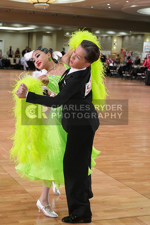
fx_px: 437
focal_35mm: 70
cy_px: 112
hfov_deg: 19.5
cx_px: 75
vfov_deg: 28.8
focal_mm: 70
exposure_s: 1/200
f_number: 6.3
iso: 4000
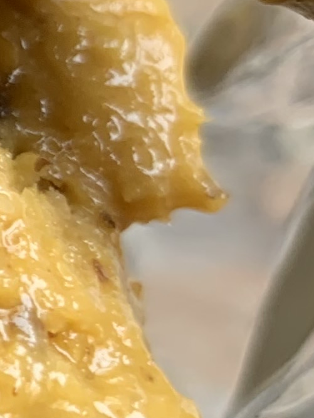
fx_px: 1899
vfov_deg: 12.6
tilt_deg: -85.3
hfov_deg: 8.1
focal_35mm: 157
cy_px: 227
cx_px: -612
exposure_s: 1/121
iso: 50
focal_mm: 4.25
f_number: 1.8
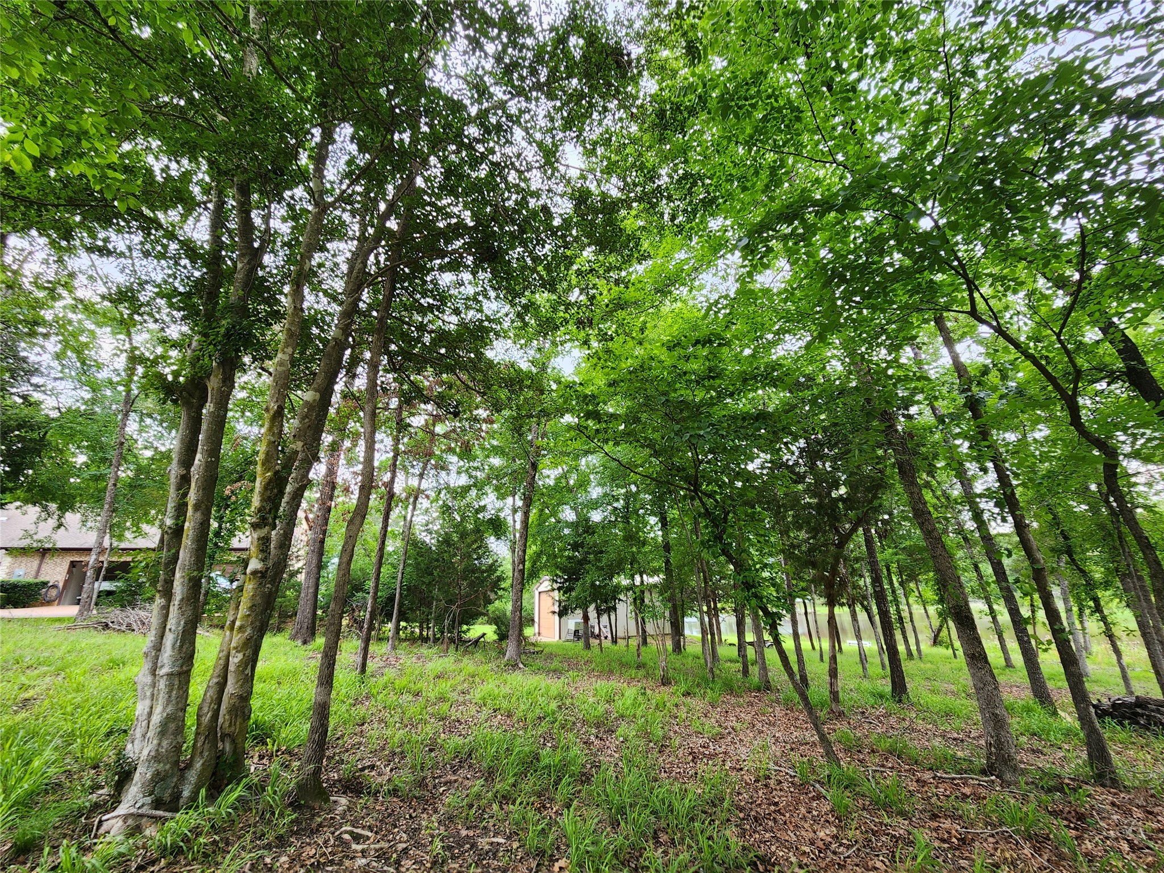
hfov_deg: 106.2
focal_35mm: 13
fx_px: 437
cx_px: 582
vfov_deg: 89.9
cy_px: 436
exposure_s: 1/60
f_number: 2.2
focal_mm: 2.2
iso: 100
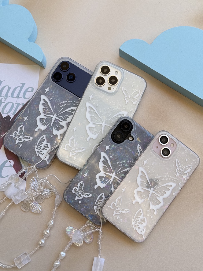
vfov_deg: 39.7
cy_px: 136
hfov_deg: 30.3
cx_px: 102
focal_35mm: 48
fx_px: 375
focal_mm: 6.76
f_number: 1.78
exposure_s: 1/693
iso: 64
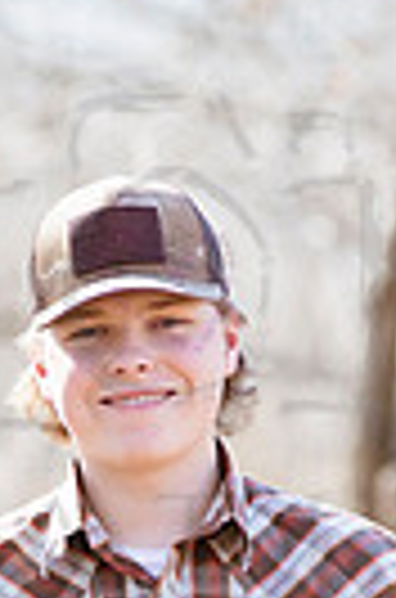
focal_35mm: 492
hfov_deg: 2.8
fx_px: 8160
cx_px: 184
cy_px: 692
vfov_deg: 4.2
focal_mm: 145
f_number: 4
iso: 800
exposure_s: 1/1000
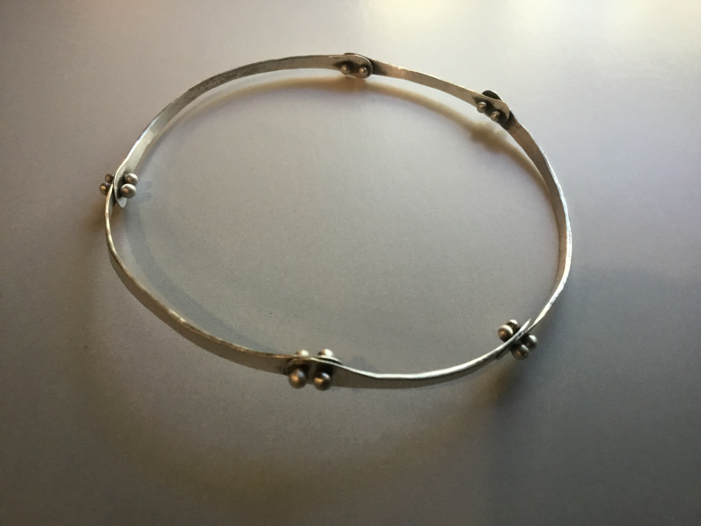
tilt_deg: -51.4
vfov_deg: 45.4
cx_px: 350
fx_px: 628
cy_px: 263
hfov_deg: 58.4
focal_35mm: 31
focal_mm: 3.3
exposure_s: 1/30
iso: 50
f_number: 2.4
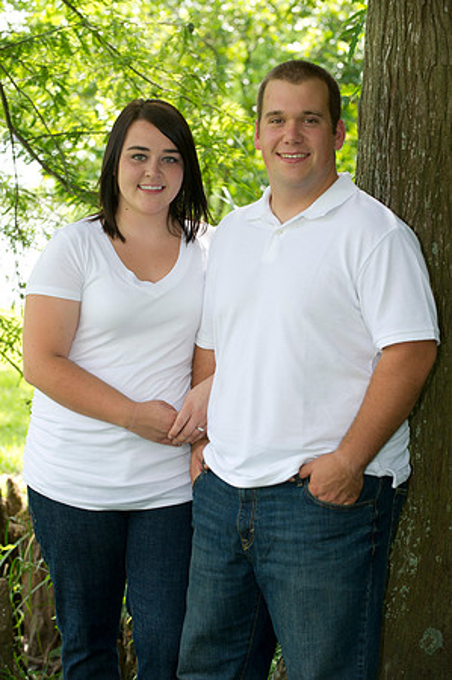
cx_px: 226
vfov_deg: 19.5
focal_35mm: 105
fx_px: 1982
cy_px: 340
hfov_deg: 13.0
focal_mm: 105
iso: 320
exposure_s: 1/100
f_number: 5
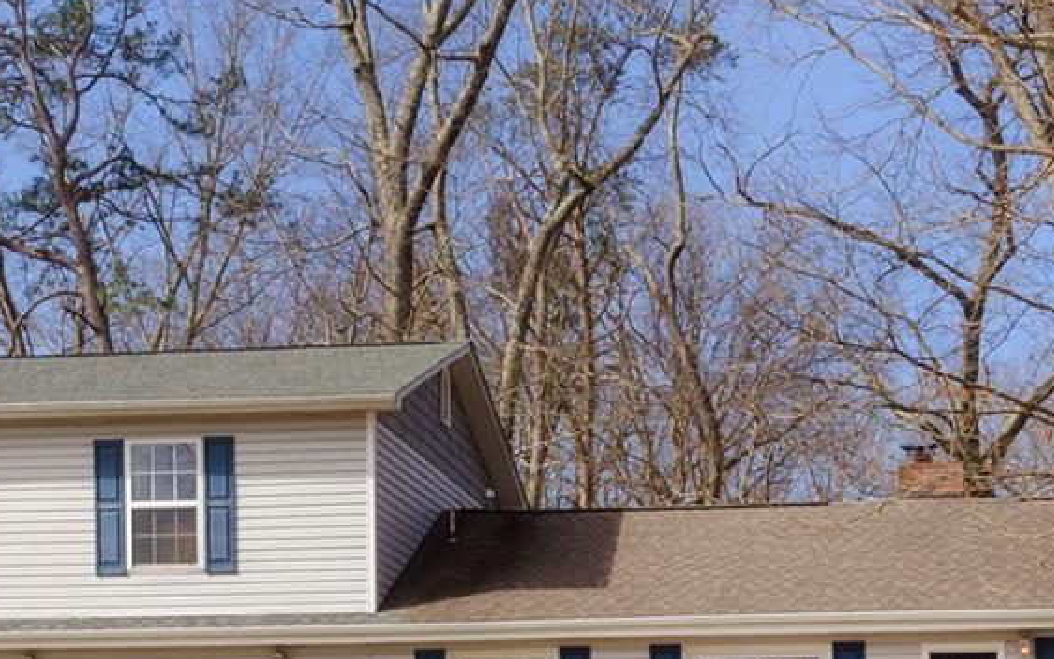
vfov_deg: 13.8
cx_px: 485
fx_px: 2700
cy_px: 615
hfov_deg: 22.1
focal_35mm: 94
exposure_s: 1/125
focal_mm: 34
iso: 400
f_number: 18
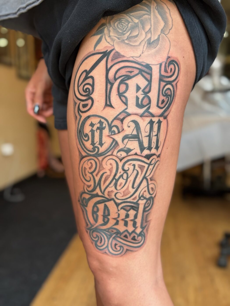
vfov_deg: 39.7
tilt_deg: -5.6
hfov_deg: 30.3
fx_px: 425
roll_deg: +0.9
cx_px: 115
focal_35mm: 48
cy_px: 153
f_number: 1.78
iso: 50
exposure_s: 1/60
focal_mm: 6.76
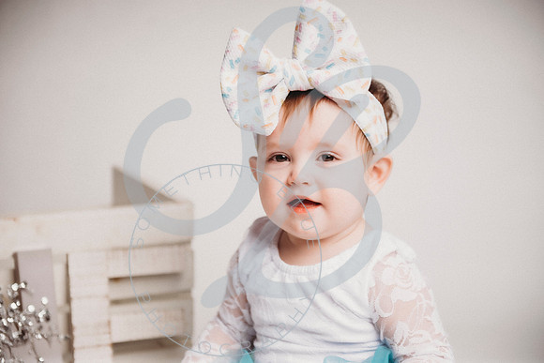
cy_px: 182
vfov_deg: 19.5
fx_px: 1058
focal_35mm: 70
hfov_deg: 28.8
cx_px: 272
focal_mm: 70
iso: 100
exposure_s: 1/400
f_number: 2.8
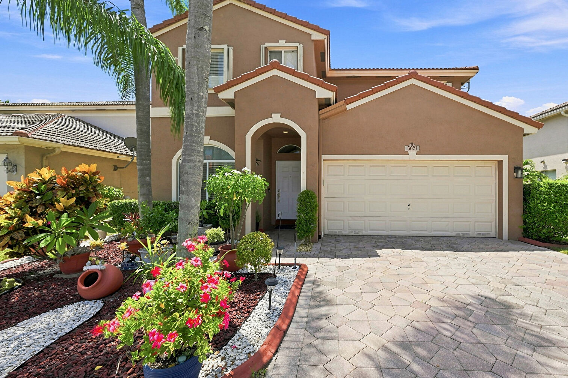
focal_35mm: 15
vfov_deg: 77.3
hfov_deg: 100.3
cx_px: 301
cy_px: 188
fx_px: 237
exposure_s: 1/200
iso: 100
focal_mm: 14
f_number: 9
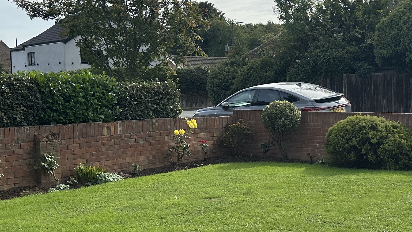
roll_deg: +0.2
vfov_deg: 20.0
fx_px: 655
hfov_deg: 34.5
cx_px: 277
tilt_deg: -5.3
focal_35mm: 60
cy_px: 148
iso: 80
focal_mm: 6.86
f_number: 1.78
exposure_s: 1/3861
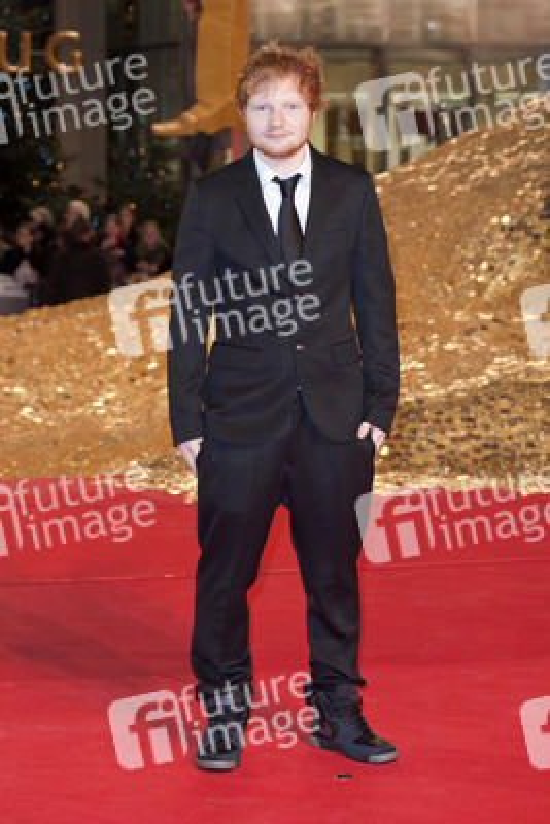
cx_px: 275
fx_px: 1832
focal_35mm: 80
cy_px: 412
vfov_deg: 25.4
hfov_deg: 17.1
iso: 1000
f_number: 5.6
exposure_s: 1/125
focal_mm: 80
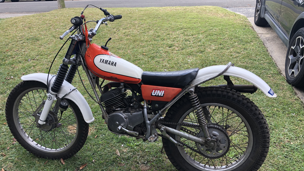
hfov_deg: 62.6
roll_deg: -2.1
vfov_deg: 37.6
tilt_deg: -28.7
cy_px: 103
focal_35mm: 31
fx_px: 250
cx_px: 153
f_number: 1.8
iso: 20
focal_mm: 3.99
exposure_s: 1/148
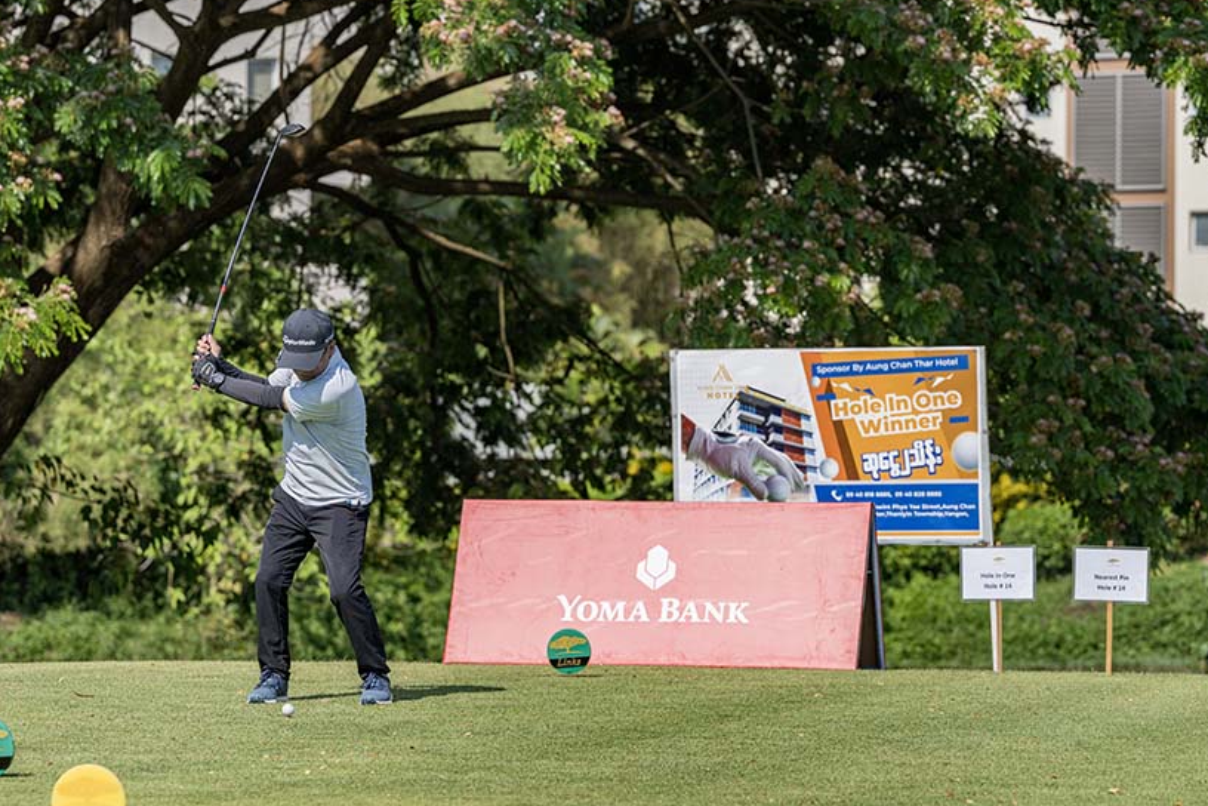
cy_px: 357
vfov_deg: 9.3
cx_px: 567
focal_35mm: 147
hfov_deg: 14.0
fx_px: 4932
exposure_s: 1/5000
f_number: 4.5
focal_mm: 125
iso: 560
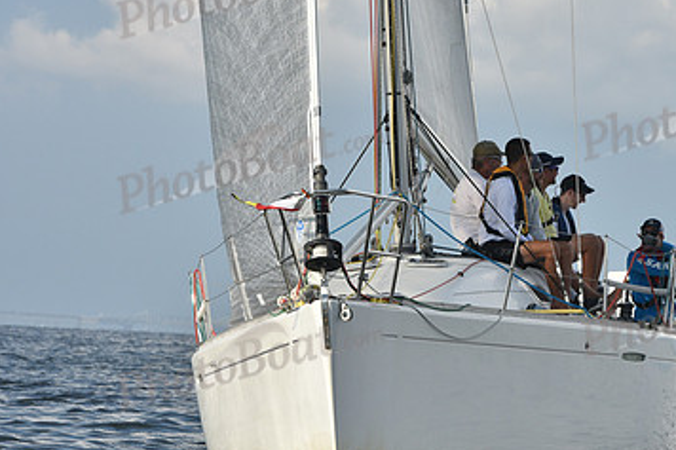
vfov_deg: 5.3
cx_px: 484
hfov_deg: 7.9
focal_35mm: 261
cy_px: 236
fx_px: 4898
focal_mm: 160
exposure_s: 1/1250
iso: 250
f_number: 8
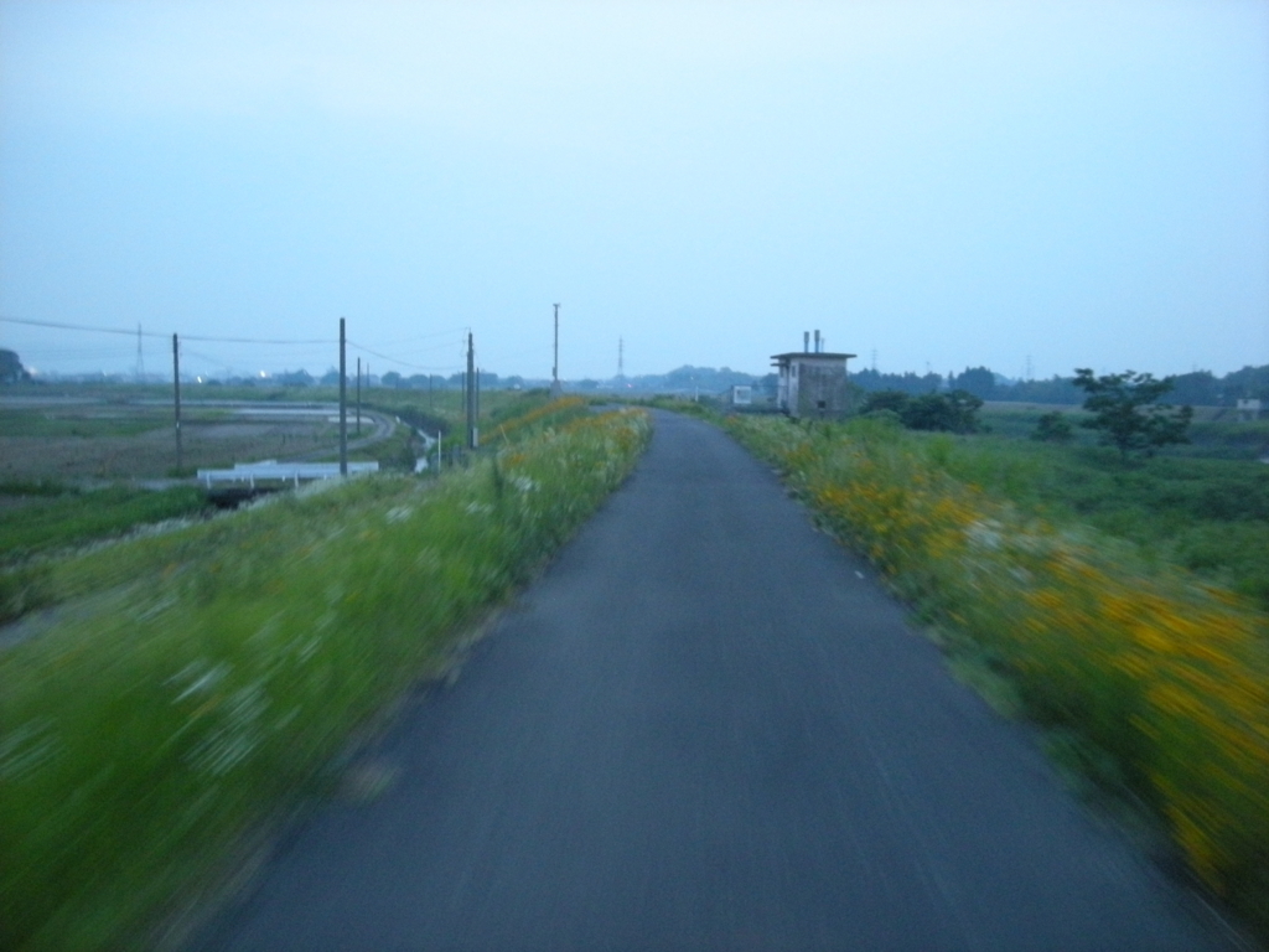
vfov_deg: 40.7
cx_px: 634
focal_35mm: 35
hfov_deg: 52.6
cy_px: 476
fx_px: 1283
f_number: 2.8
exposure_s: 1/22.1
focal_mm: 5.7
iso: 400
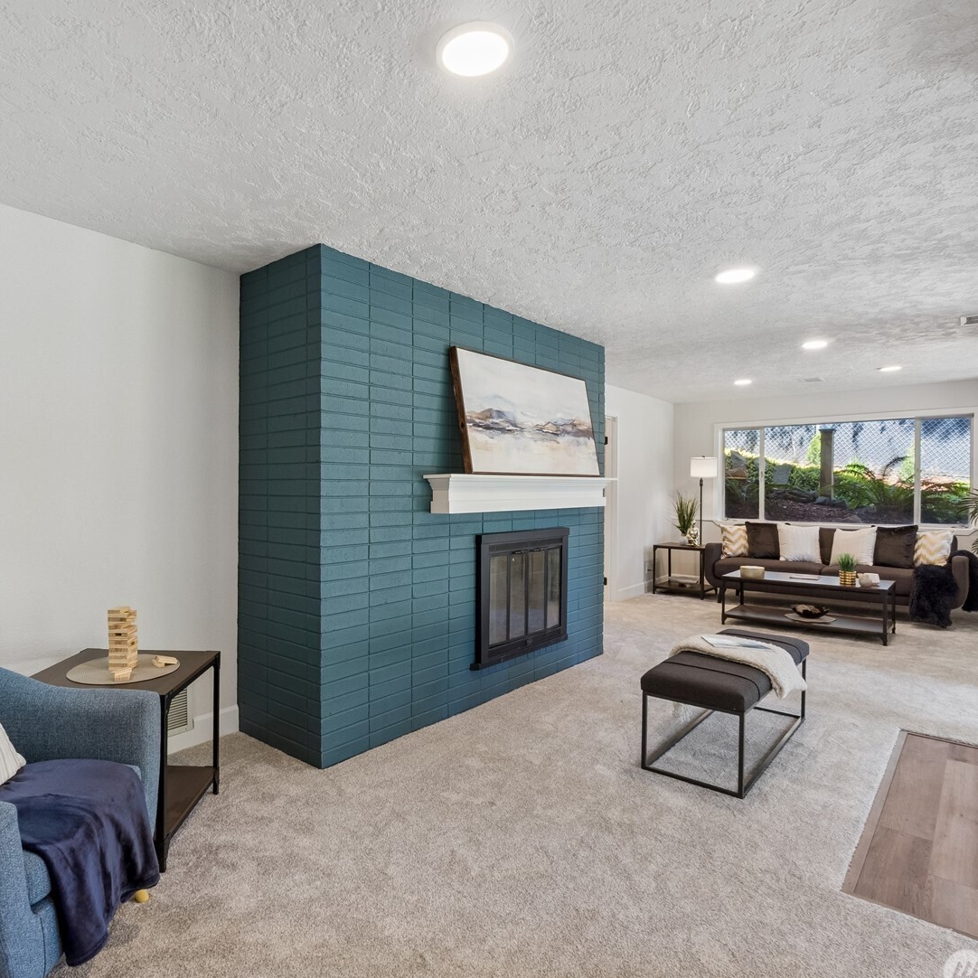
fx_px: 639
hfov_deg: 74.1
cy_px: 496
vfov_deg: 74.8
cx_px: 396
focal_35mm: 20
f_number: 9
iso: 250
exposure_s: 1/4
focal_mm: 10
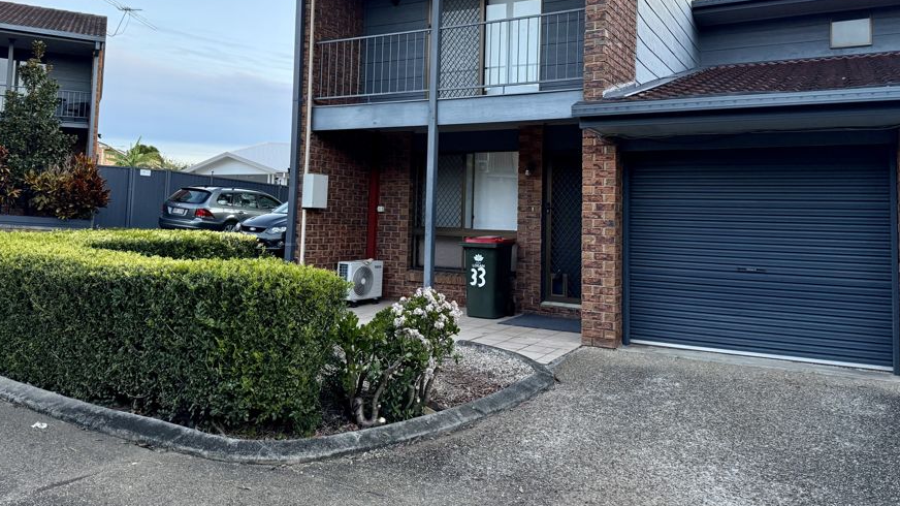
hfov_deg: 69.9
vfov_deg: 42.3
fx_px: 644
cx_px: 456
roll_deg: -0.6
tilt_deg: +4.5
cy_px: 168
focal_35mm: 27
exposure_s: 1/60
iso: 250
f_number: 1.78
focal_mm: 6.76
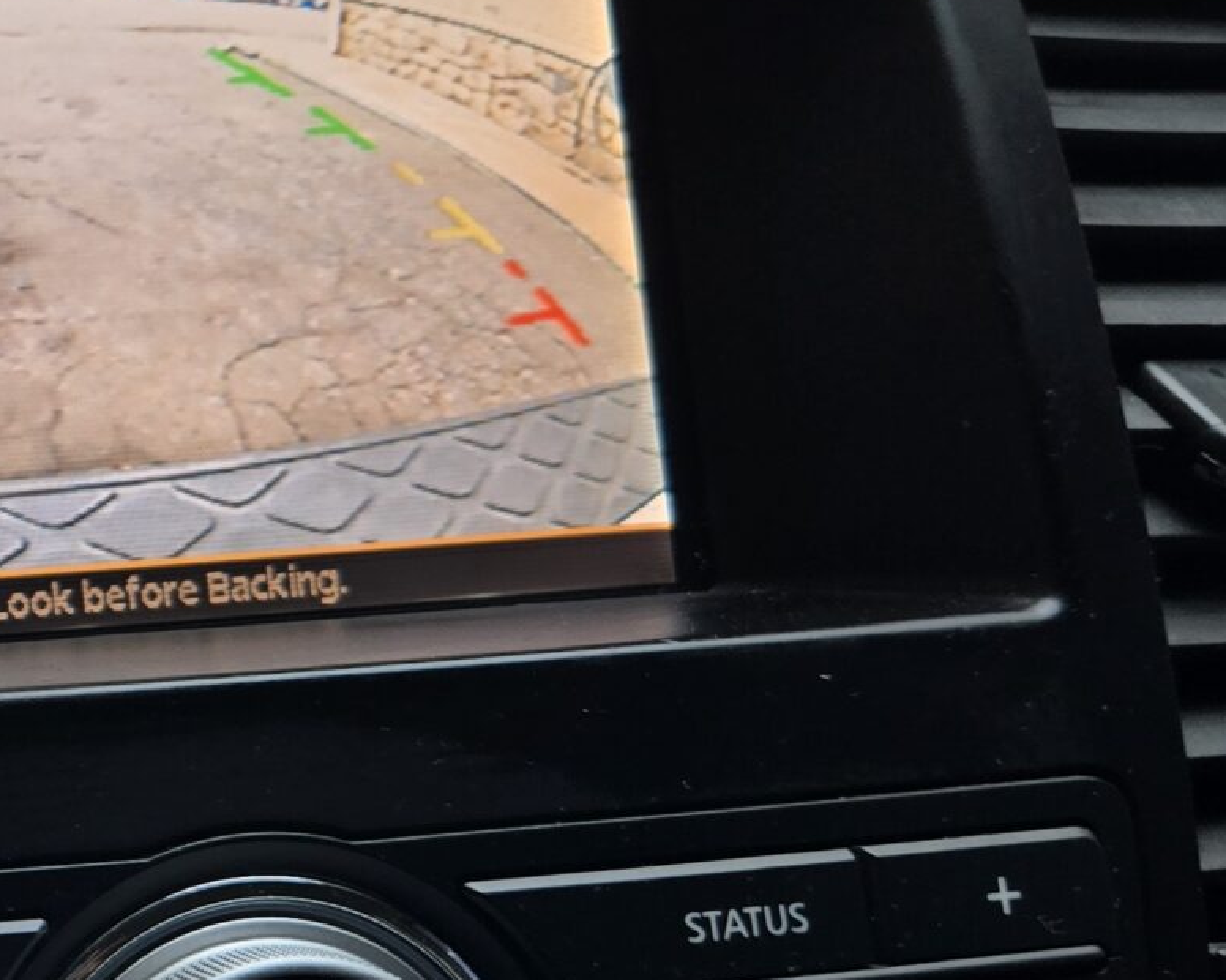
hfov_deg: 22.6
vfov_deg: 20.7
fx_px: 2684
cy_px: 406
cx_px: -434
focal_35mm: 74
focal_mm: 5.4
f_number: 1.8
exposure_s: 1/69.4
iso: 32
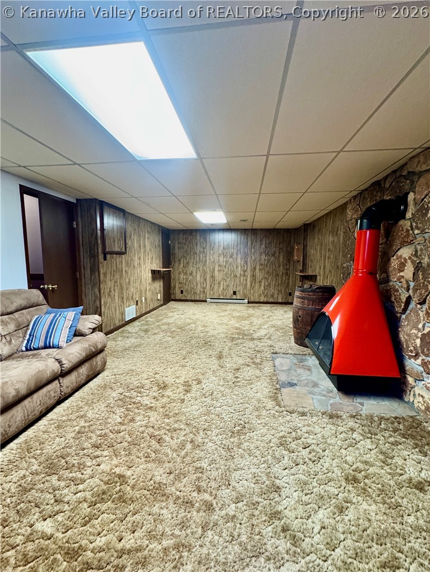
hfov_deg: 85.7
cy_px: 286
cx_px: 215
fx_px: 232
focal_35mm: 14
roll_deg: +2.7
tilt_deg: -5.9
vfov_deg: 102.0
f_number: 2.2
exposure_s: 1/60
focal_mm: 2.22
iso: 250
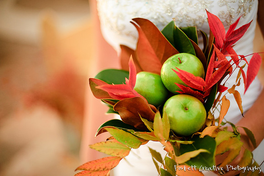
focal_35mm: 50
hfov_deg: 39.6
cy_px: 88
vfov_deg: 27.0
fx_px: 366
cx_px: 132
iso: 1000
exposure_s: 1/100
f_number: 1.4
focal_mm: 50
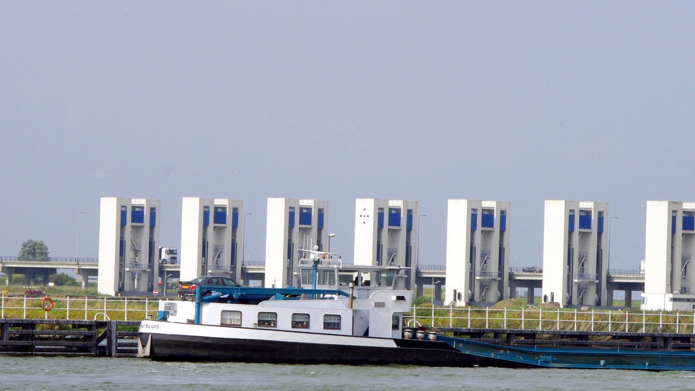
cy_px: 163
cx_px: 377
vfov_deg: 5.8
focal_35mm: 208
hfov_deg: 10.4
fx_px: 3833
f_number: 16
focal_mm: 100
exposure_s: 1/320
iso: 400
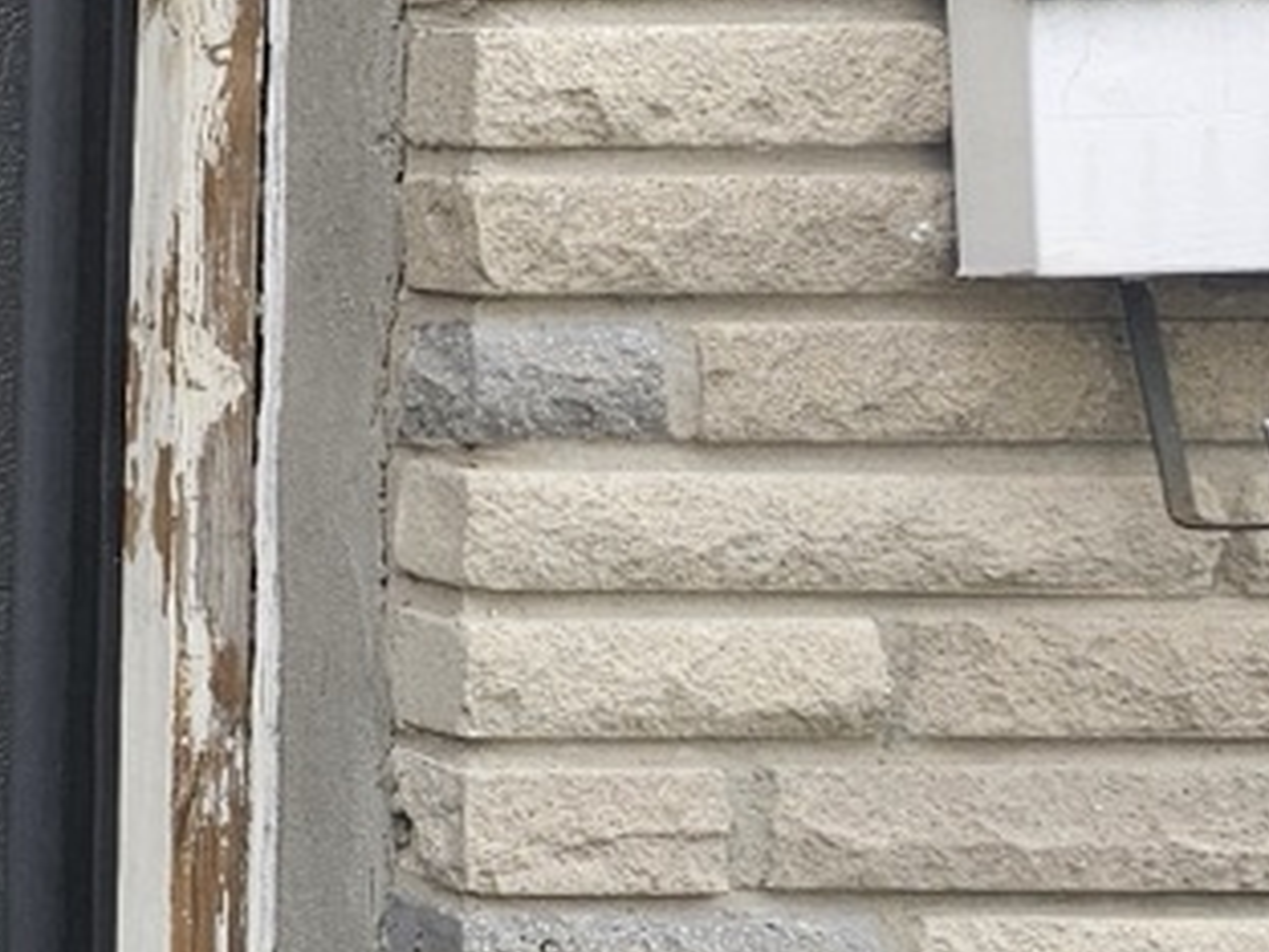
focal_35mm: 118
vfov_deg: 12.5
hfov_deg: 13.1
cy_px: 338
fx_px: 4326
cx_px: -1659
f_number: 1.8
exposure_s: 1/222
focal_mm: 5.4
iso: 40
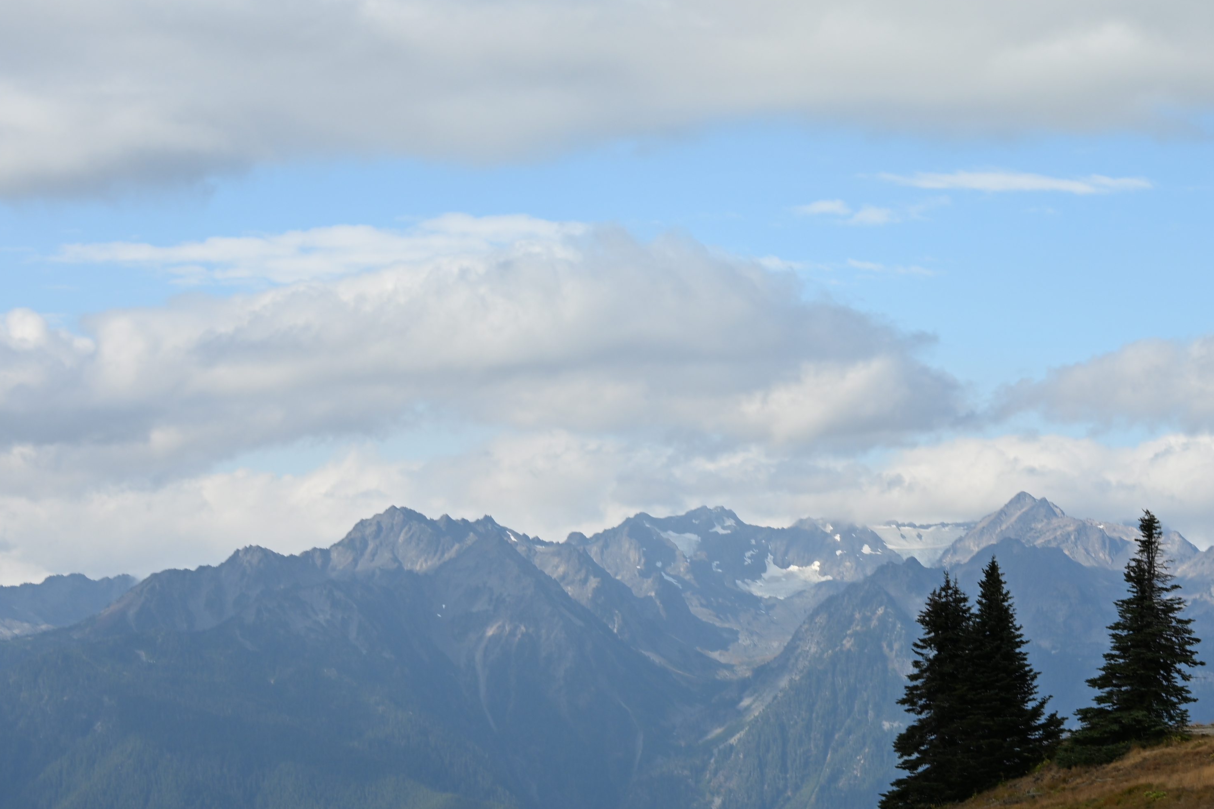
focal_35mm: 102
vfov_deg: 13.4
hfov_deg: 19.9
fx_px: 3439
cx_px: 846
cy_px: 623
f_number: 7.1
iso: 100
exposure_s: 1/400
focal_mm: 50
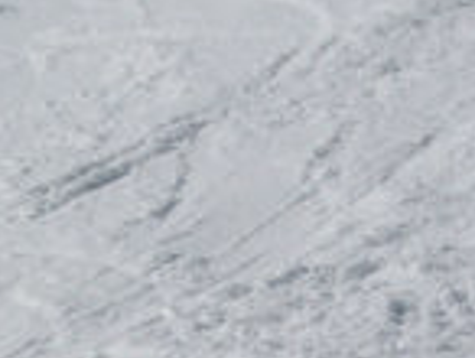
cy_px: -540
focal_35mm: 432
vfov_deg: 3.4
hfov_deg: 4.5
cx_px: -605
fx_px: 5938
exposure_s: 1/2000
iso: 100
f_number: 5.1
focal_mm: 14.2
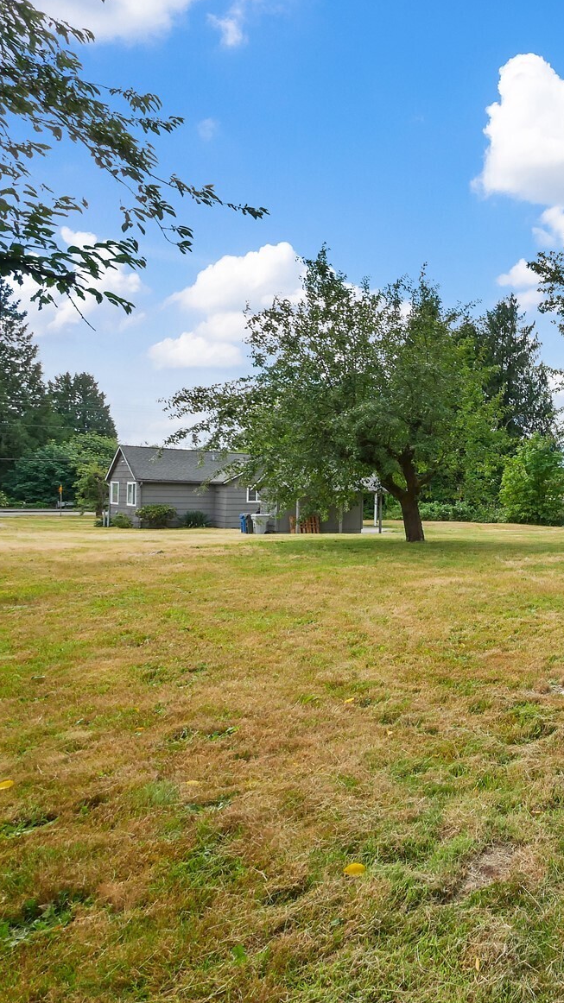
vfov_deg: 83.9
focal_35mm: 21
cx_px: 680
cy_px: 501
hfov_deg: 38.9
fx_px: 559
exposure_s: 1/80
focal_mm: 7
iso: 200
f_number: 10
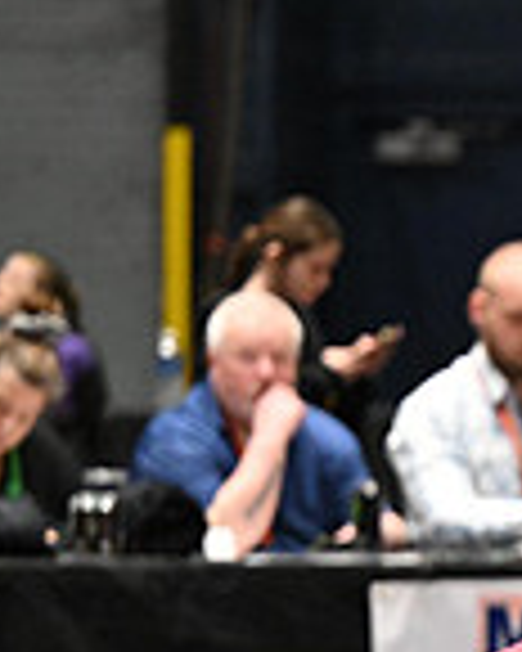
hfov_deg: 4.0
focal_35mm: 384
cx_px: 1269
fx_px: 7416
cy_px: 677
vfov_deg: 5.0
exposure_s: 1/960
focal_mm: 102
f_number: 2.8
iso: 7200
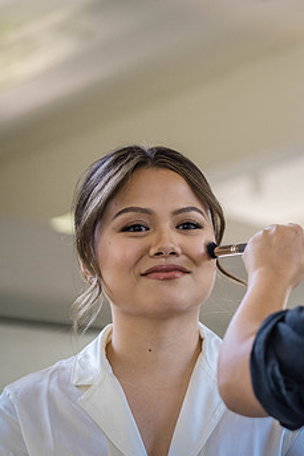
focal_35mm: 152
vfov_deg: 13.5
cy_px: 215
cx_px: 361
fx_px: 1927
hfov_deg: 8.9
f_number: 2.8
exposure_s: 1/160
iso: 1000
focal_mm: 90
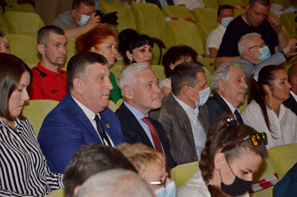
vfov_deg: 10.1
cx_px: 148
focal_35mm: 135
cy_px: 98
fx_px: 1111
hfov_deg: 15.2
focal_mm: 90
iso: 1600
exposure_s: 1/200
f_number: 5.6
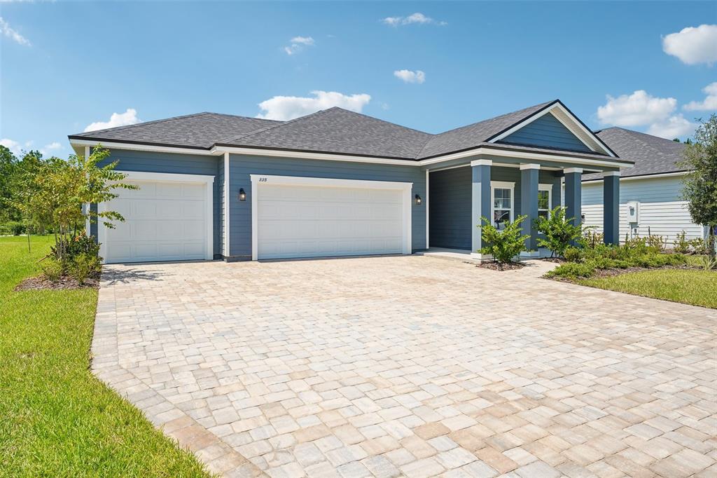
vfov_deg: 58.8
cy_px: 239
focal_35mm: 21
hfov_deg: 80.4
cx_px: 358
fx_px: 424
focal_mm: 21.3
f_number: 10
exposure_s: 1/250
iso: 400
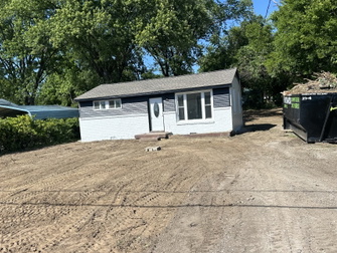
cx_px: 153
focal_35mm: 31
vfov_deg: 45.5
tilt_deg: -6.0
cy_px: 140
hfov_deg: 58.2
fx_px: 302
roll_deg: +3.0
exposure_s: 1/3831
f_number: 1.5
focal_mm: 5.7
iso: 50
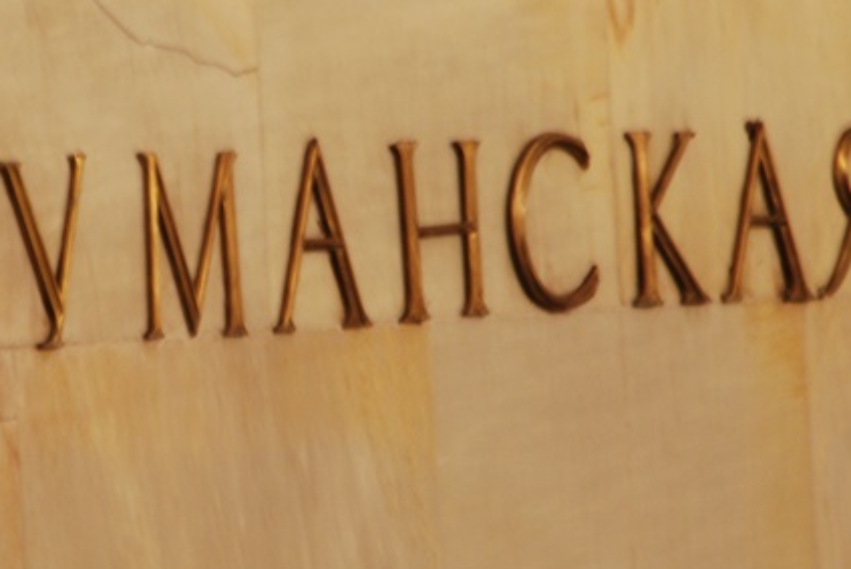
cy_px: 124
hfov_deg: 4.8
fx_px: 10179
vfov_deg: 3.2
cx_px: 113
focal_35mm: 430
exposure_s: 1/15
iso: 400
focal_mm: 125
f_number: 5.6
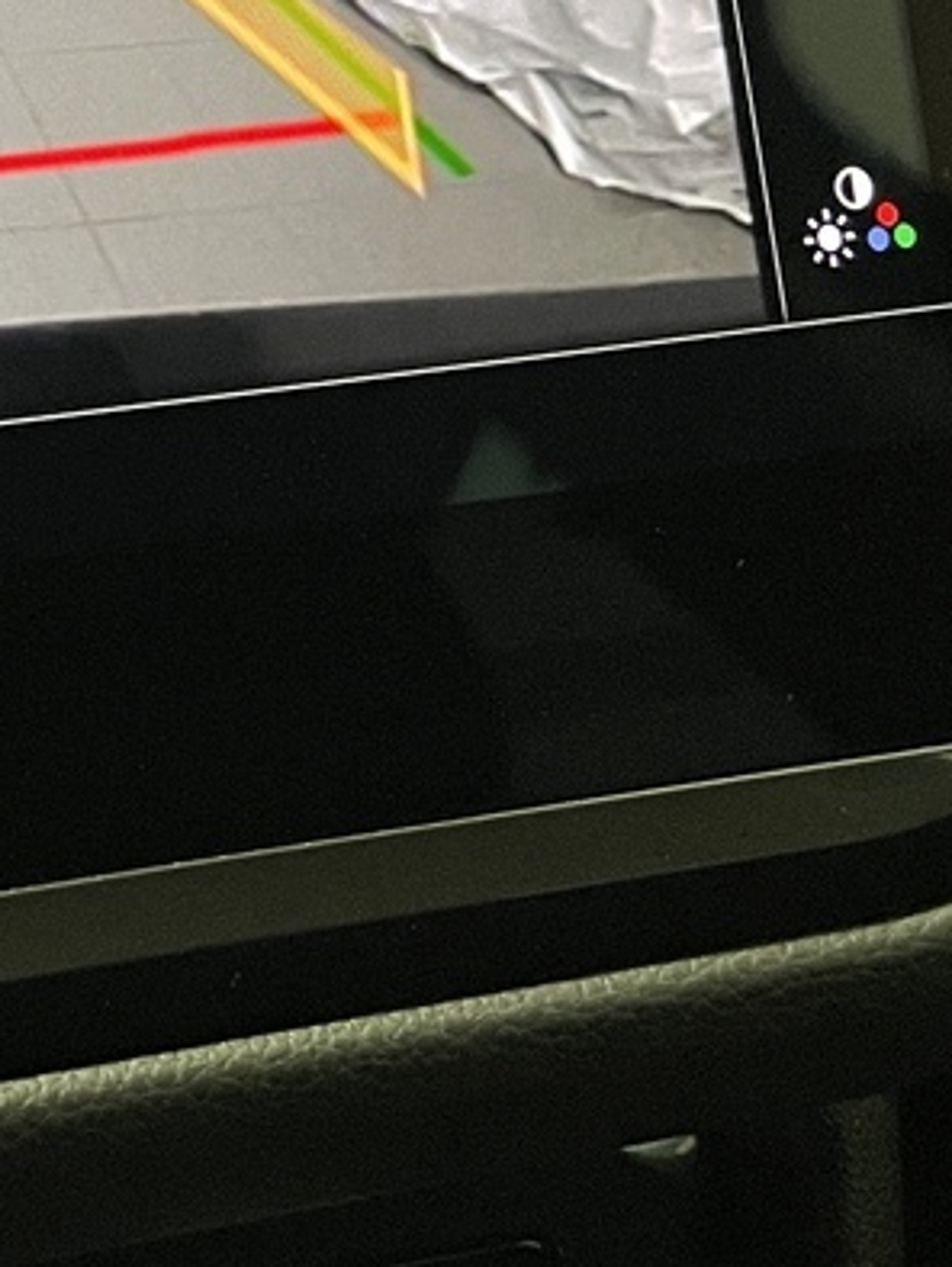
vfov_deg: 19.8
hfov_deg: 14.3
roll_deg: -3.5
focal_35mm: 95
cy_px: -80
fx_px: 3480
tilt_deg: -27.7
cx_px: -566
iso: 200
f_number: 1.6
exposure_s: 1/60
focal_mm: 4.2
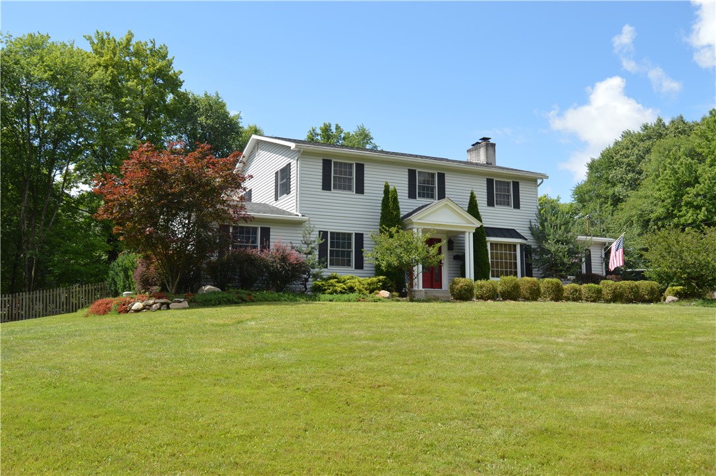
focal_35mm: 33
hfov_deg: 57.3
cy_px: 238
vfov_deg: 39.9
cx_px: 358
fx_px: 656
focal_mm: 22
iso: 100
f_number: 7.1
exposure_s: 1/200
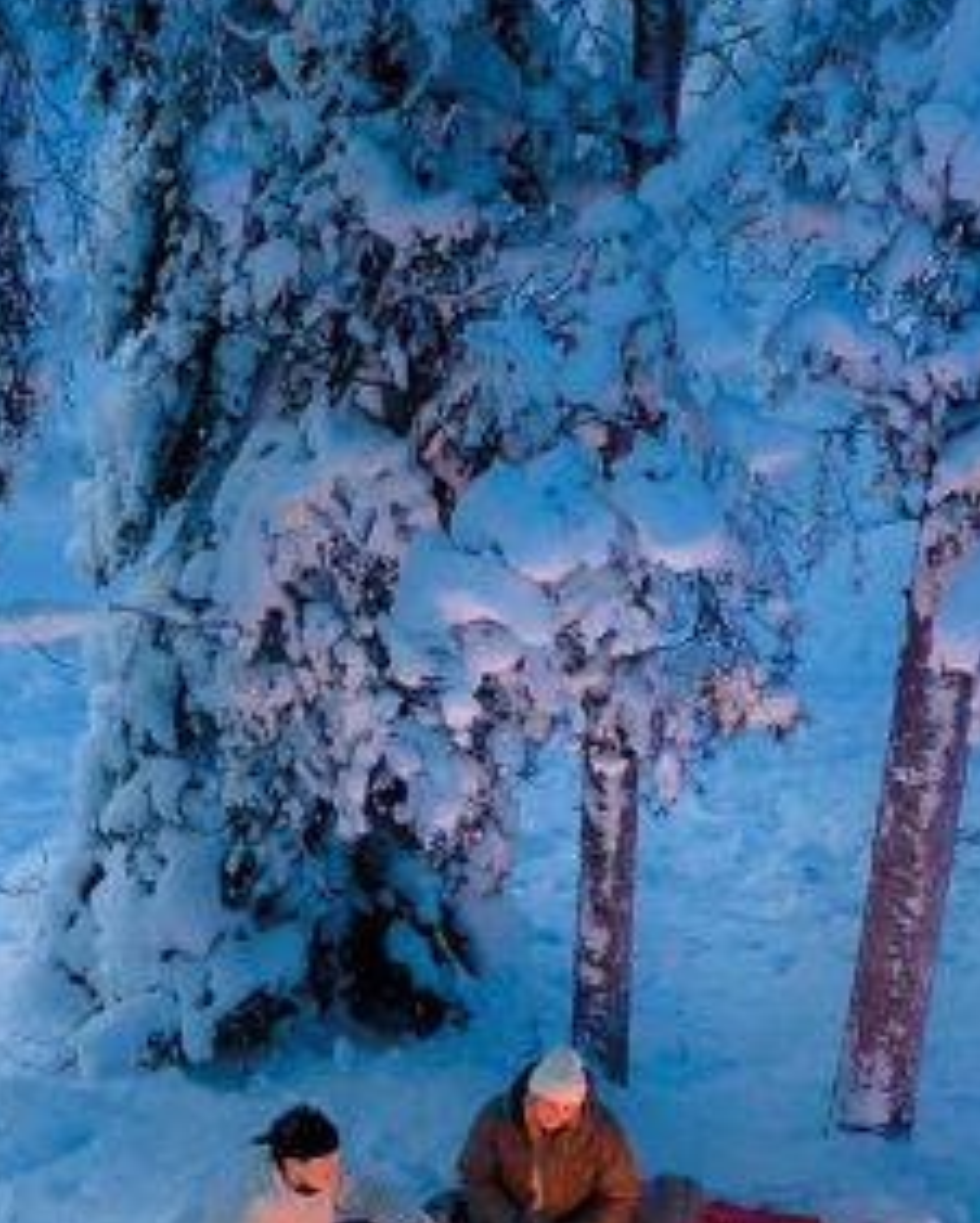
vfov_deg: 20.5
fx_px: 3368
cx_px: -139
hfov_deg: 16.0
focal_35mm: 93
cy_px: 885
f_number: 2.8
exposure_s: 1/50
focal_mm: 10.26
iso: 400
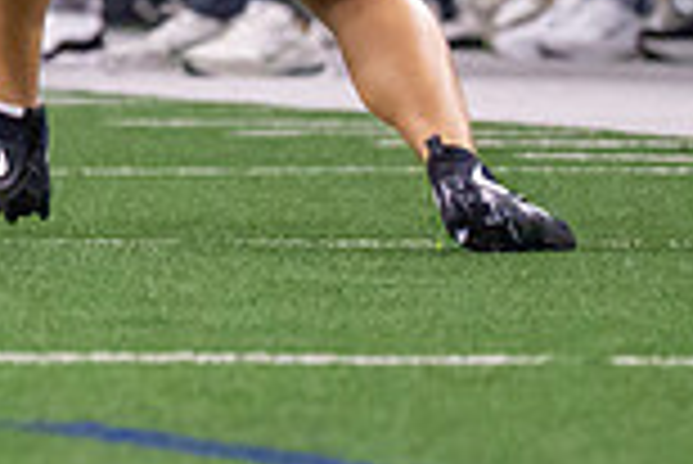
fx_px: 20578
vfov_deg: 1.3
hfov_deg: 1.9
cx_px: -611
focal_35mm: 1068
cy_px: -314
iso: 2500
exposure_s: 1/1000
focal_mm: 149
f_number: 2.8
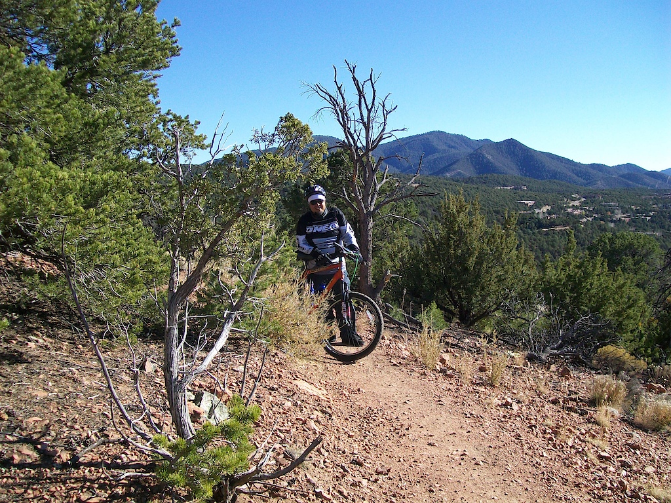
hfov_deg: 51.4
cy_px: 252
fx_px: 698
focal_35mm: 36
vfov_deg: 39.7
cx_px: 336
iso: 64
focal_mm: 6
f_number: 2.7
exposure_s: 1/800
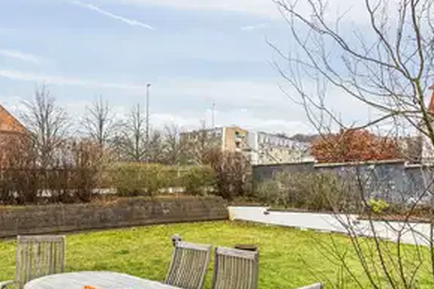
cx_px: 190
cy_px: 184
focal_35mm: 29
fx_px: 349
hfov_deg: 63.5
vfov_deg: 44.5
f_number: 9
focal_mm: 20
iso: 1250
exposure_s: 1/80
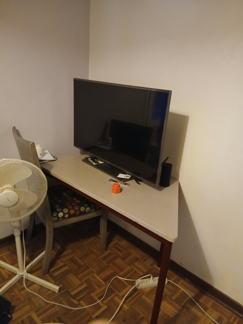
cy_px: 162
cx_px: 122
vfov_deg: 67.3
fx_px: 243
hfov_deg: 53.1
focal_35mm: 26
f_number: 1.8
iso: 800
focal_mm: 3.98
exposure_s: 1/16.7
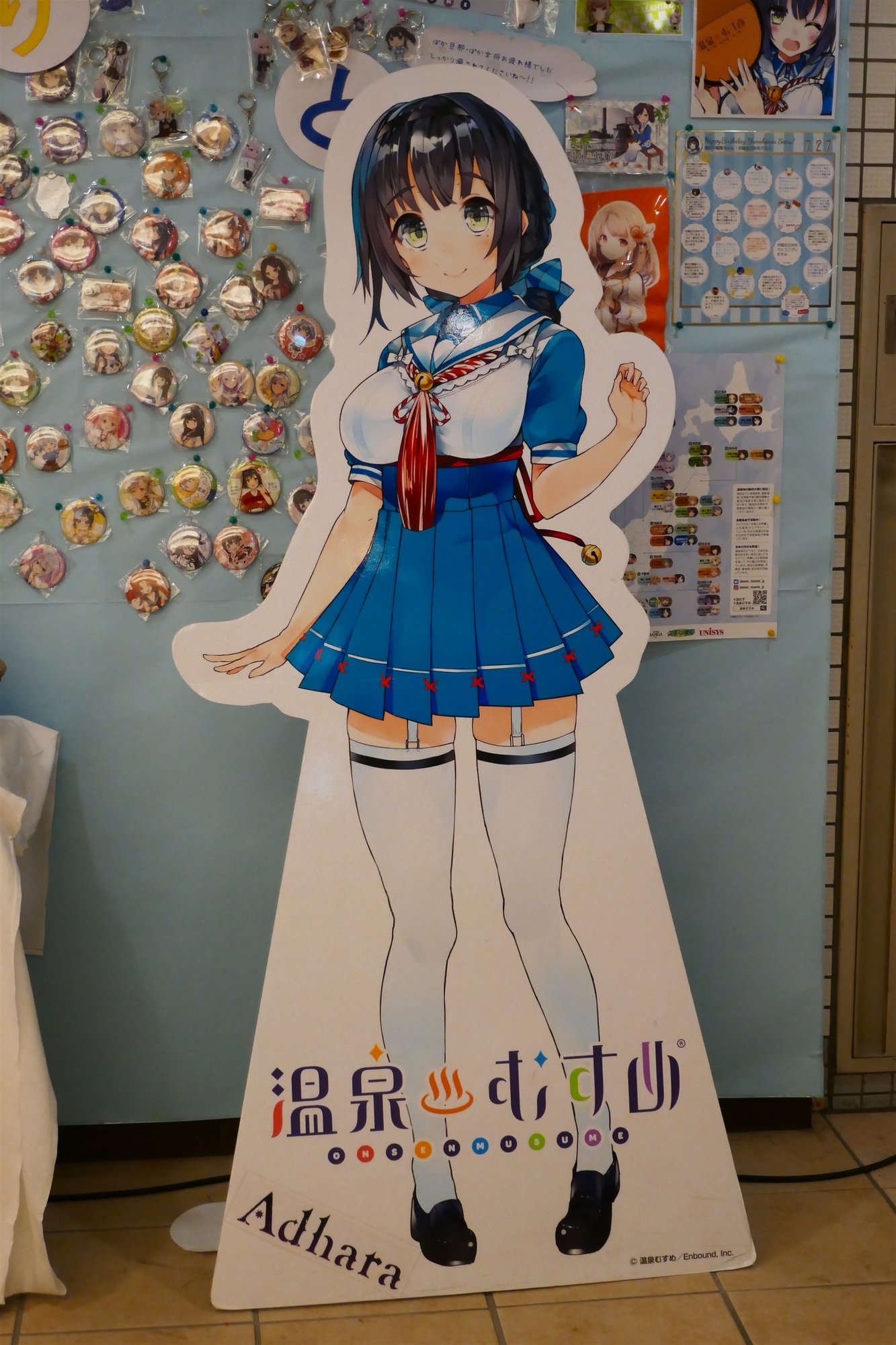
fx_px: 2203
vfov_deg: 33.9
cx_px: 448
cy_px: 672
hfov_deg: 23.0
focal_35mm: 59
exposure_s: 1/80
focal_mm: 21.5
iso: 1250
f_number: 4.3
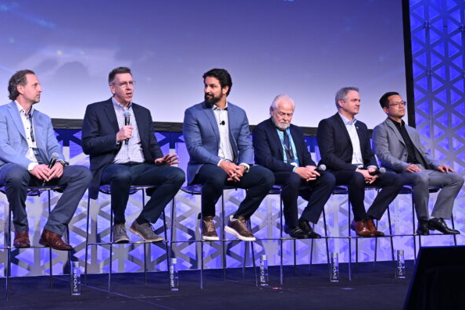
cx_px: 95
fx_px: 801
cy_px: 117
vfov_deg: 21.9
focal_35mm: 62
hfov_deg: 31.6
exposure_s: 1/200
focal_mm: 36
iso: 800
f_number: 5.6
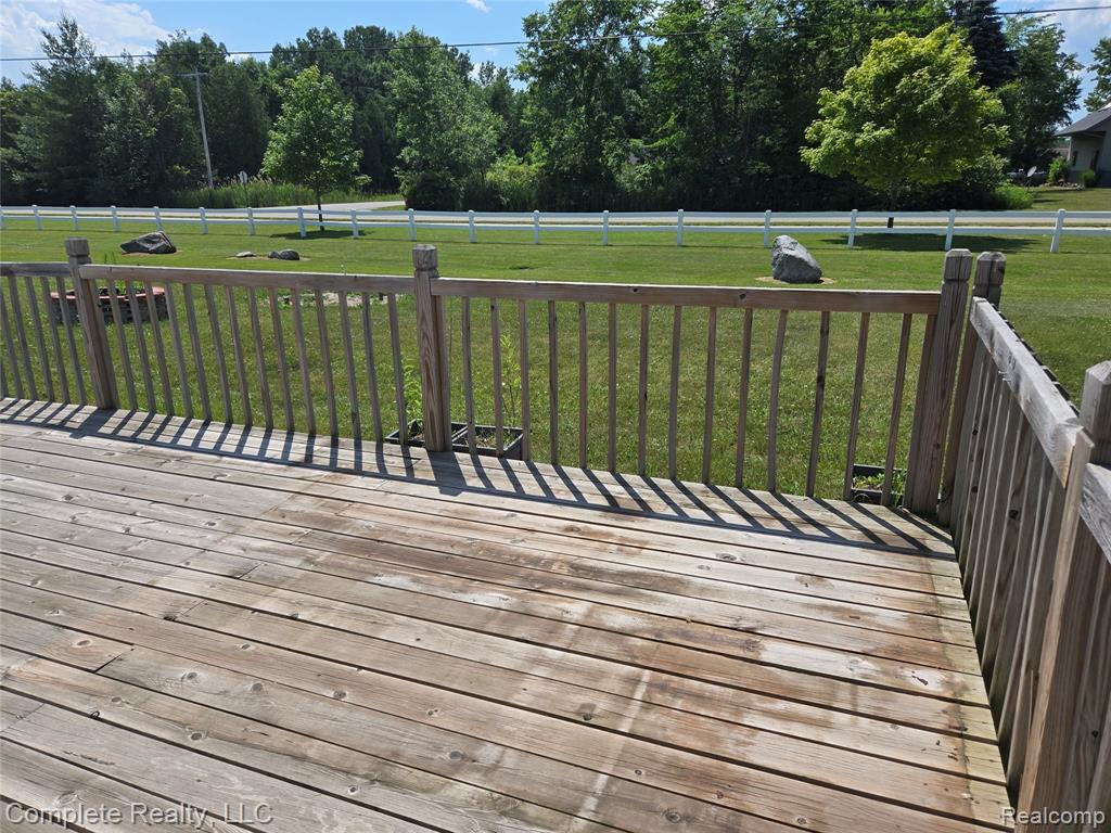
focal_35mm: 23
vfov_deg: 58.9
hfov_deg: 73.9
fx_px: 738
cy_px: 416
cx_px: 556
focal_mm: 5.4
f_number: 1.8
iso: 32
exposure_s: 1/2921
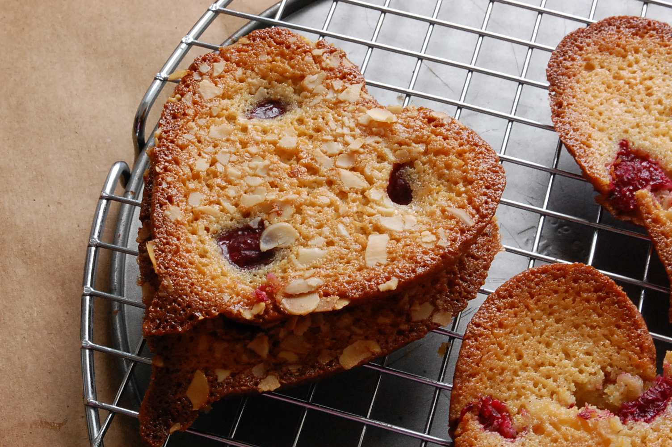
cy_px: 224
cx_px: 336
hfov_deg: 24.6
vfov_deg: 16.5
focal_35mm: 82
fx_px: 1539
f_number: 25
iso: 1600
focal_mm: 55
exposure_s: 1/20
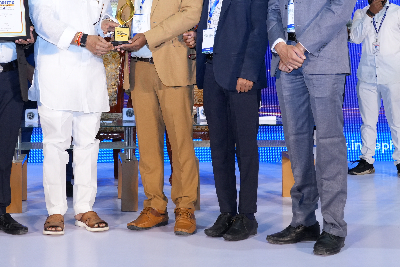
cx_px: 121
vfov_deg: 21.9
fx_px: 678
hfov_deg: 32.5
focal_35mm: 61
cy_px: 48
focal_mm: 31
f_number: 6.3
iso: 1600
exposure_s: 1/125
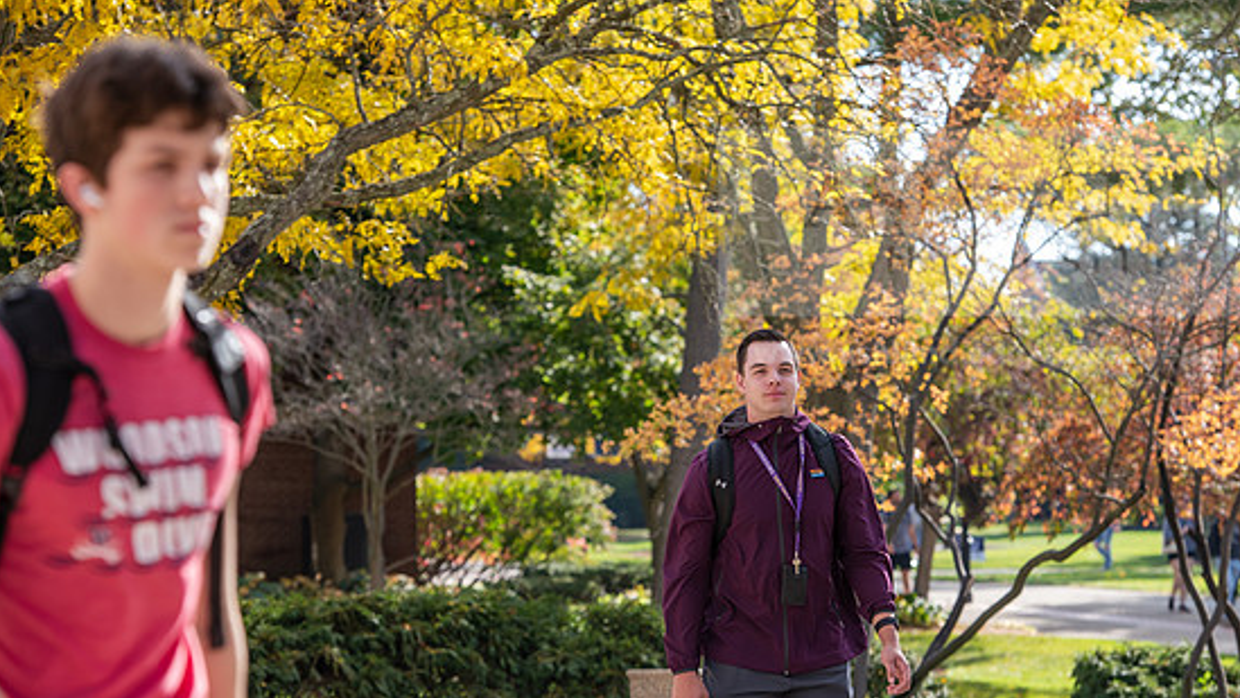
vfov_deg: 9.0
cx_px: 650
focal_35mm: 135
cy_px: 401
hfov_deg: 15.9
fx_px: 4439
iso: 250
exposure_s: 1/320
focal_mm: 122
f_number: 5.6
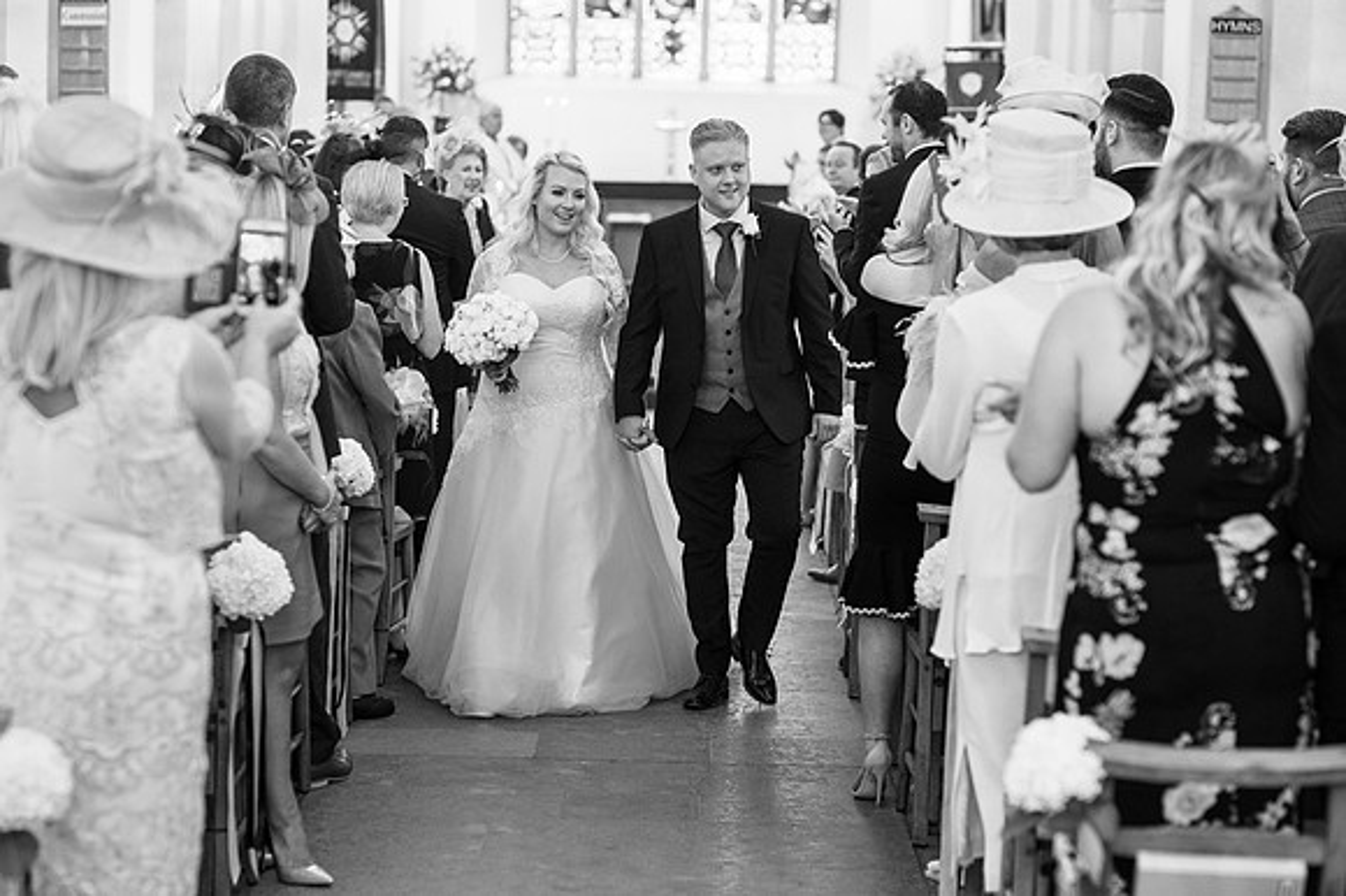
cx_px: 673
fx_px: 3176
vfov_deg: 16.1
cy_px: 448
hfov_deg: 23.9
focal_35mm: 85
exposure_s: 1/160
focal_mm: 85
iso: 1000
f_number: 2.8
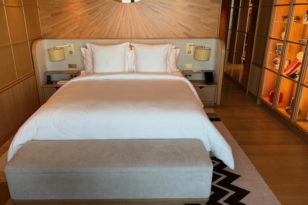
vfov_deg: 49.4
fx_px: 223
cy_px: 86
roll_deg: +0.1
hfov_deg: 69.3
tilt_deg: -18.9
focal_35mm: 26
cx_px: 148
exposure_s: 1/119
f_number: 1.78
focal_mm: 6.76
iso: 160
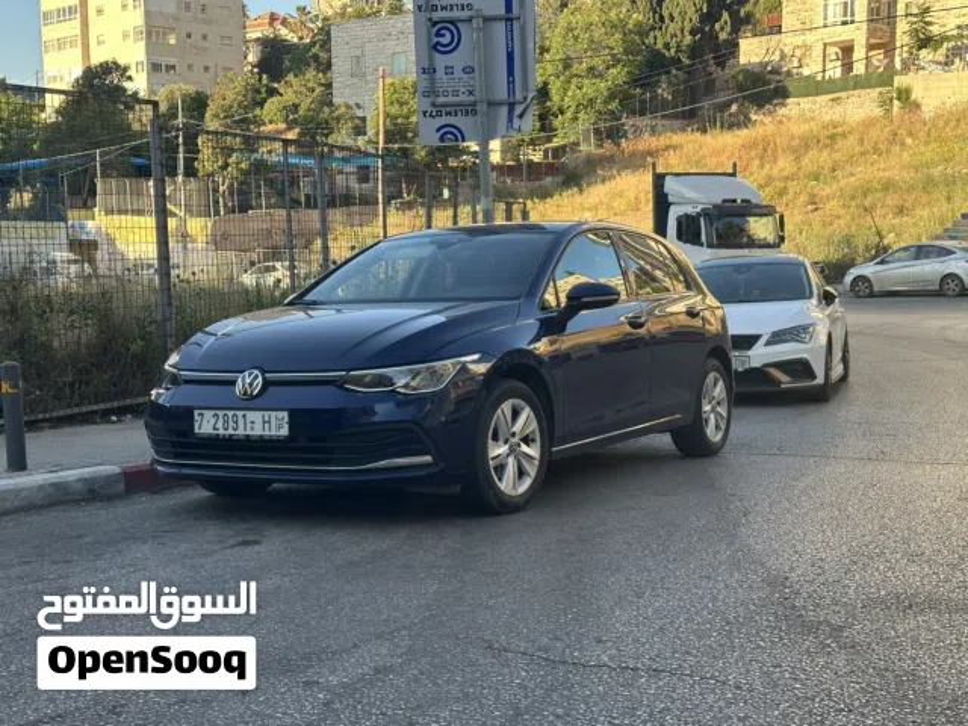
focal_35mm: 48
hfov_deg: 39.7
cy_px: 363
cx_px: 484
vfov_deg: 30.3
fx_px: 1342
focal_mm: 6.86
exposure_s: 1/458
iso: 64
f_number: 1.78
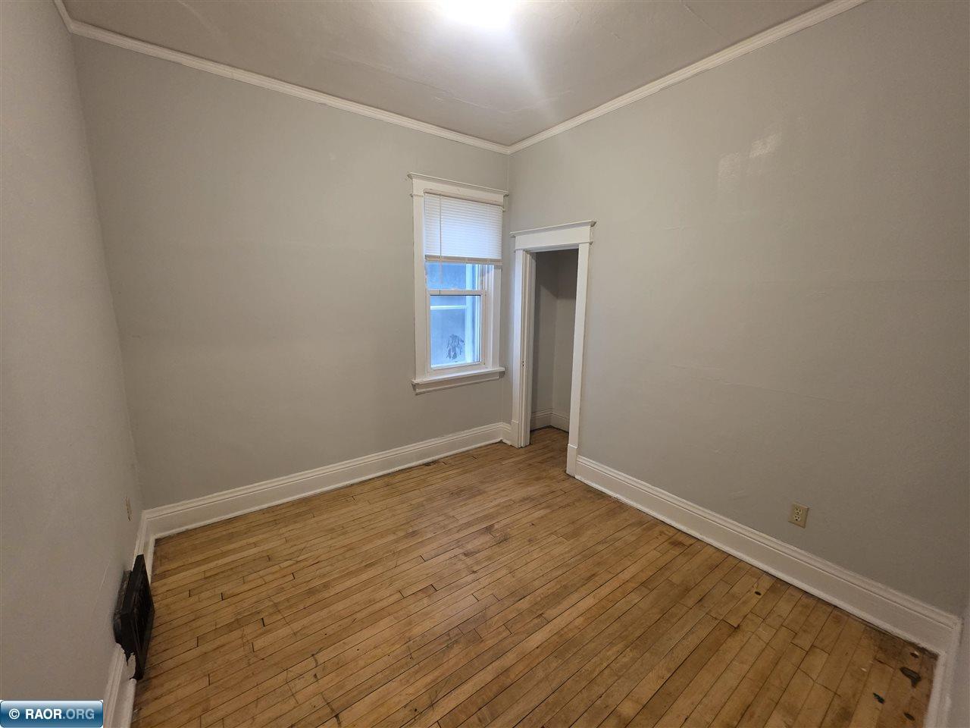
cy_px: 364
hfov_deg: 106.2
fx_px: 364
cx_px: 485
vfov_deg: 89.9
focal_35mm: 13
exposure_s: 1/60
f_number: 1.9
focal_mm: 2.2
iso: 320
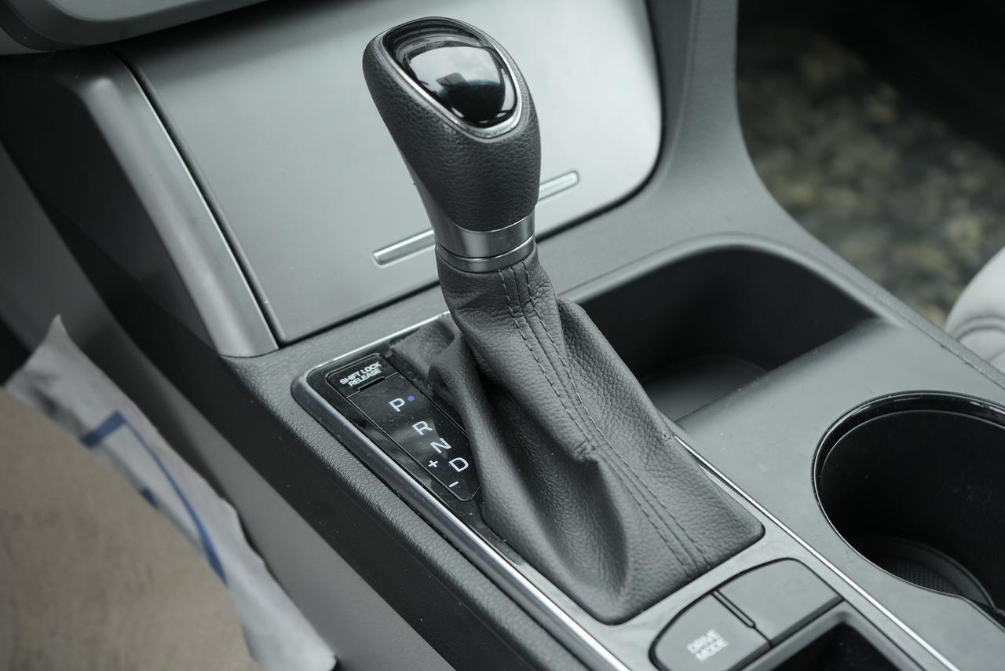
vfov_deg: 28.1
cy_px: 336
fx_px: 1340
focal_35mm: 48
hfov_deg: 41.1
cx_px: 502
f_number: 4.5
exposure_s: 1/500
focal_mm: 48
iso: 1000
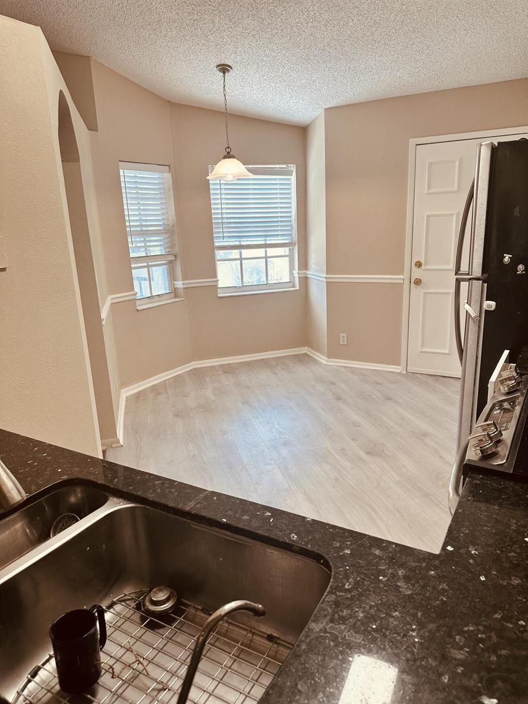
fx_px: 488
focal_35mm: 24
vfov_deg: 71.6
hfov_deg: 56.8
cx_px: 264
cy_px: 352
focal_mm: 6.86
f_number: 1.78
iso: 100
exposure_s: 1/120
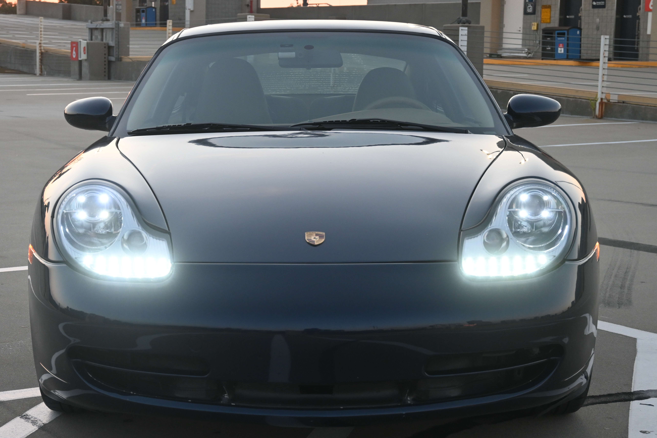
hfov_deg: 29.6
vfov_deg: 20.0
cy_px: 233
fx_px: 1241
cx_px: 304
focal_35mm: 68
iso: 1000
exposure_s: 1/125
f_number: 5.6
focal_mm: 42
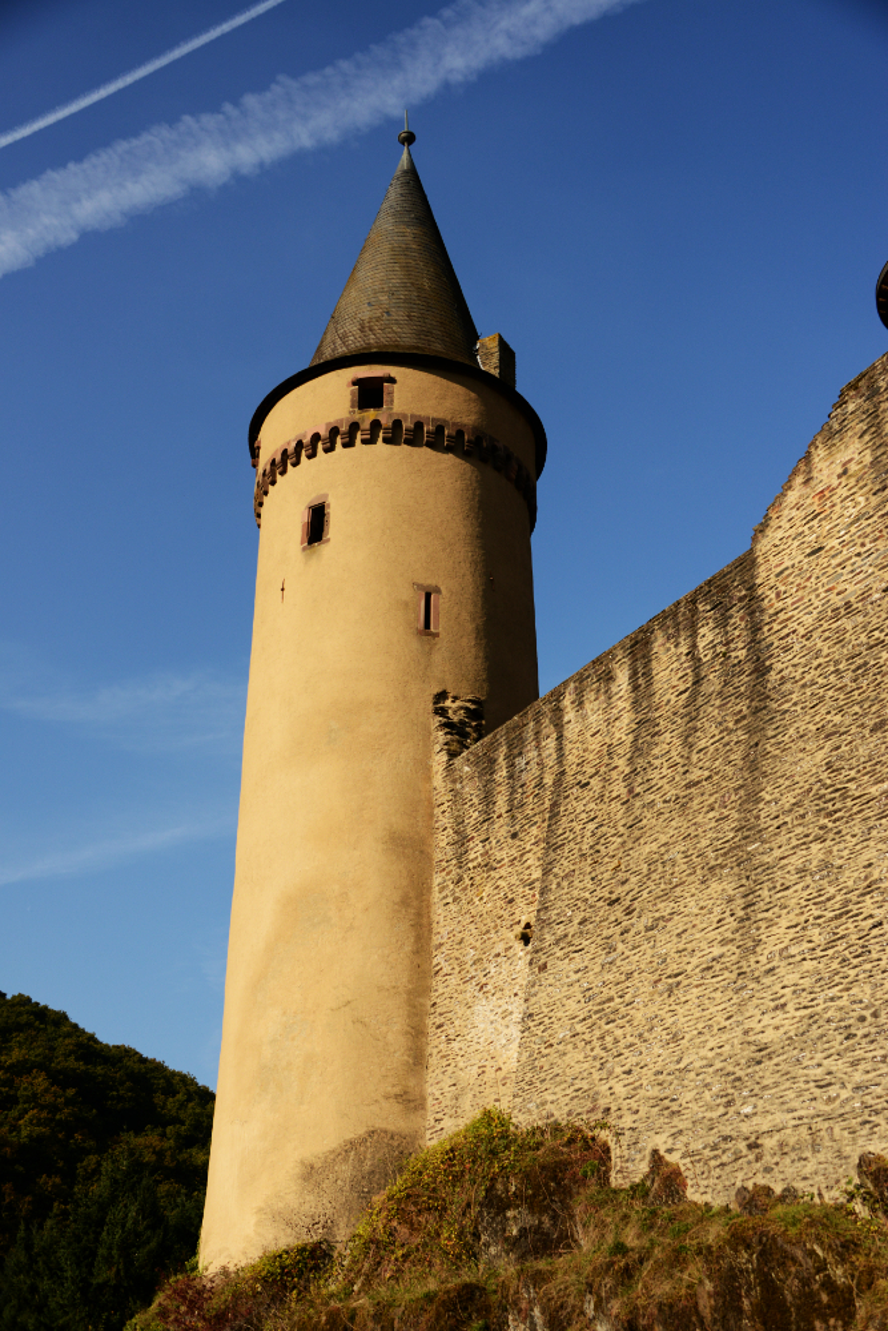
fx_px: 1479
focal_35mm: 40
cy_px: 666
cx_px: 444
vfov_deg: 48.5
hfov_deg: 33.4
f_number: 5.6
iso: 400
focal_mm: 40
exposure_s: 1/2500
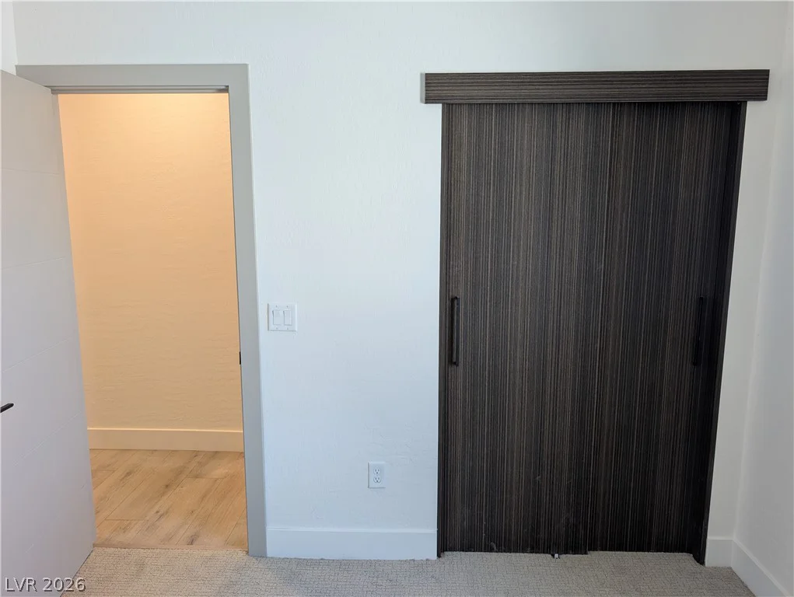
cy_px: 298
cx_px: 397
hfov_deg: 71.5
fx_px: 551
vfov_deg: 56.9
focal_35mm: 24
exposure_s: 1/60
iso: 89
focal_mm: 6.9
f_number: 1.68
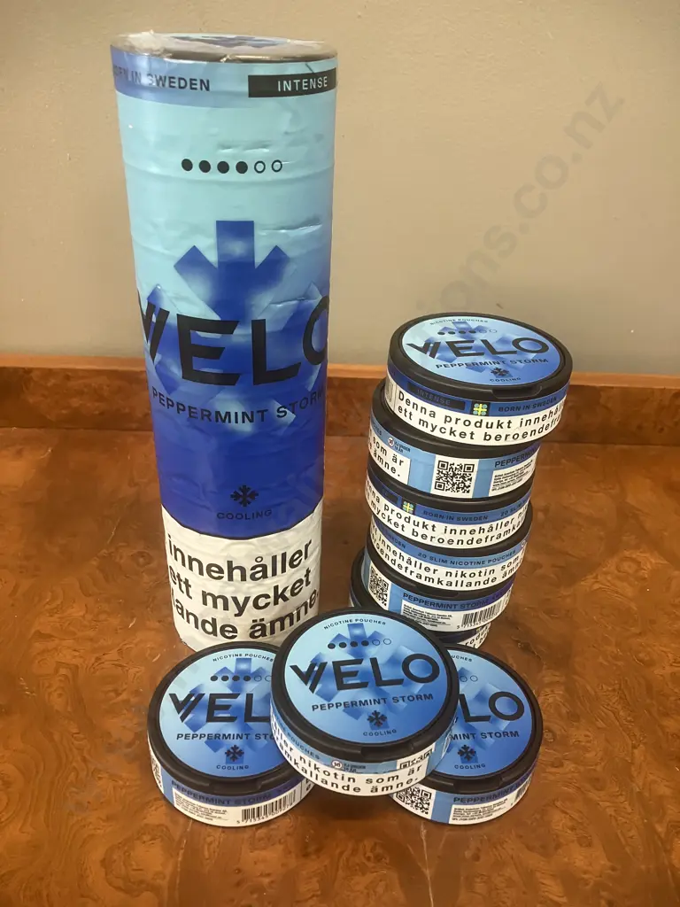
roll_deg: -4.8
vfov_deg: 63.4
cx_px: 340
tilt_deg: -32.1
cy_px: 454
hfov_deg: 49.7
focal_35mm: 28
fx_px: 733
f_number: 1.8
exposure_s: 1/50
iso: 250
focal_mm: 3.99
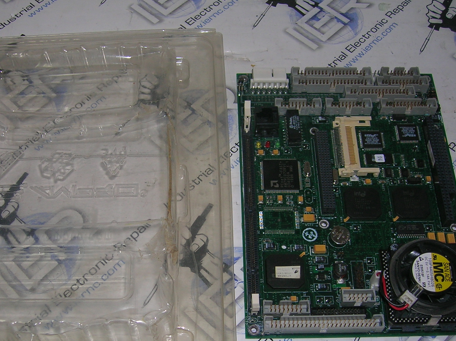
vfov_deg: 28.9
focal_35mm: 50
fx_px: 658
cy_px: 222
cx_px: 189
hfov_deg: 38.1
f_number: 2.9
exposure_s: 1/60.1
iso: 50
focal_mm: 5.7
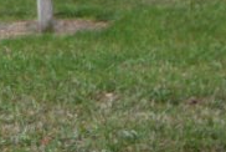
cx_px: -123
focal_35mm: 252
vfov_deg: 5.4
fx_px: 1585
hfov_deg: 8.0
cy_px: -100
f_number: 4.2
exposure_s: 1/250
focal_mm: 12.3
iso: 320
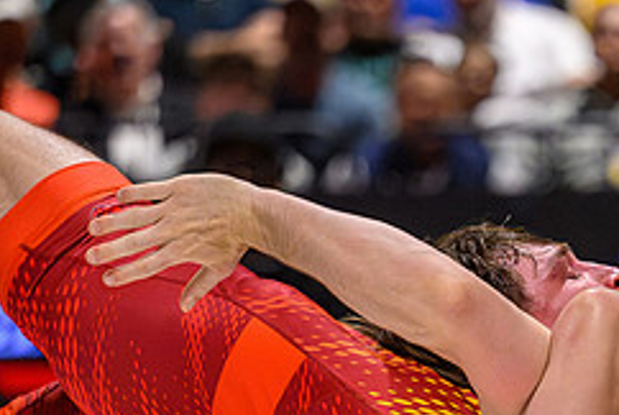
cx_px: 637
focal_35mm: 448
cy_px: 538
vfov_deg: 3.1
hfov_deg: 4.6
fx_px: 7712
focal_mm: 150
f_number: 2.8
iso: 8000
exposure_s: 1/800
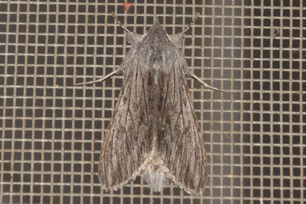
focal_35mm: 210
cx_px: 153
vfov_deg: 6.5
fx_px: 1784
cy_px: 102
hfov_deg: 9.8
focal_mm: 140
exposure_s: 1/160
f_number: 16
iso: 500
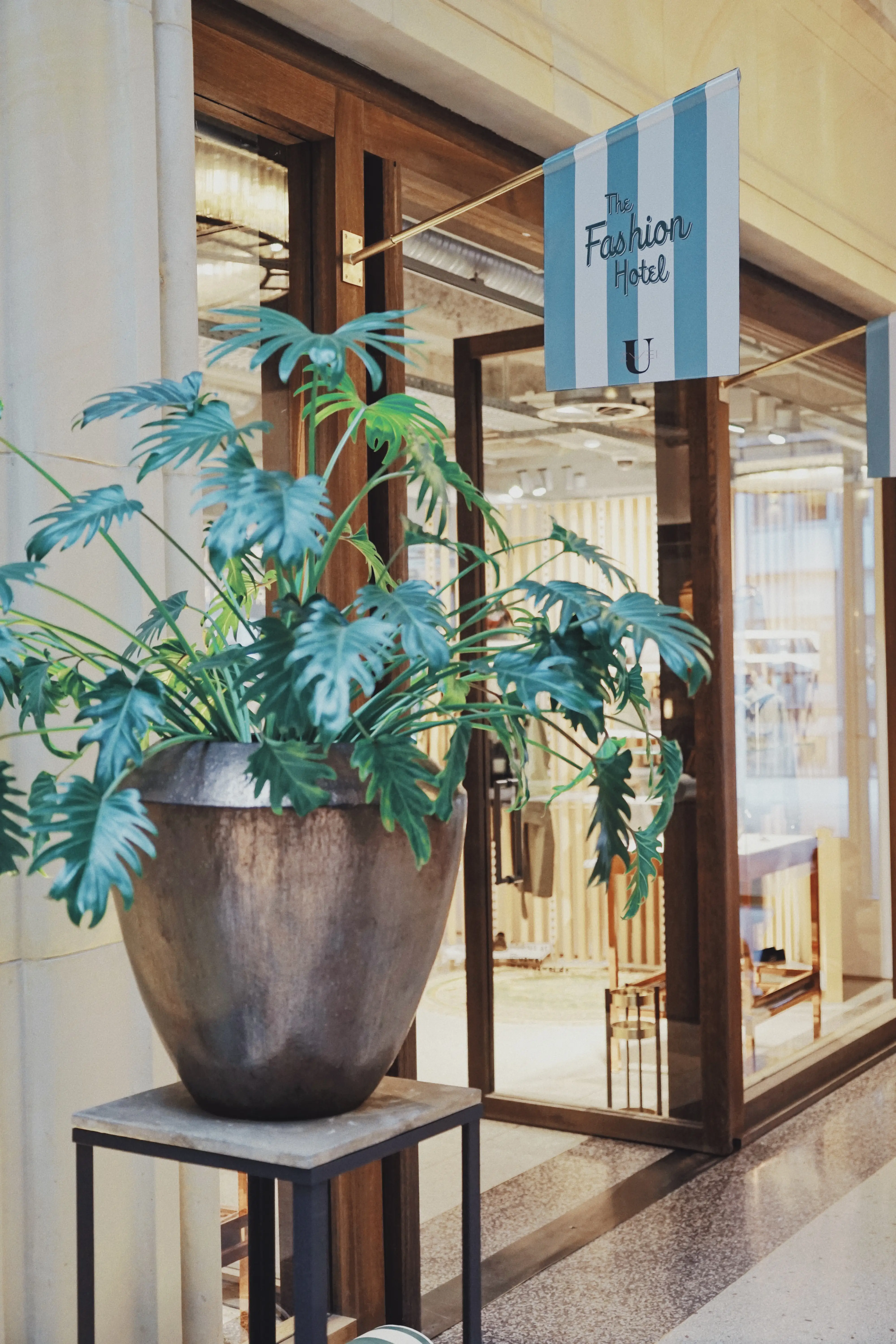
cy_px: 672
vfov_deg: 43.6
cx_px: 448
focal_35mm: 45
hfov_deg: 29.9
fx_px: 1680
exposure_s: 1/160
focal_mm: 45
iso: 1250
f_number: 4
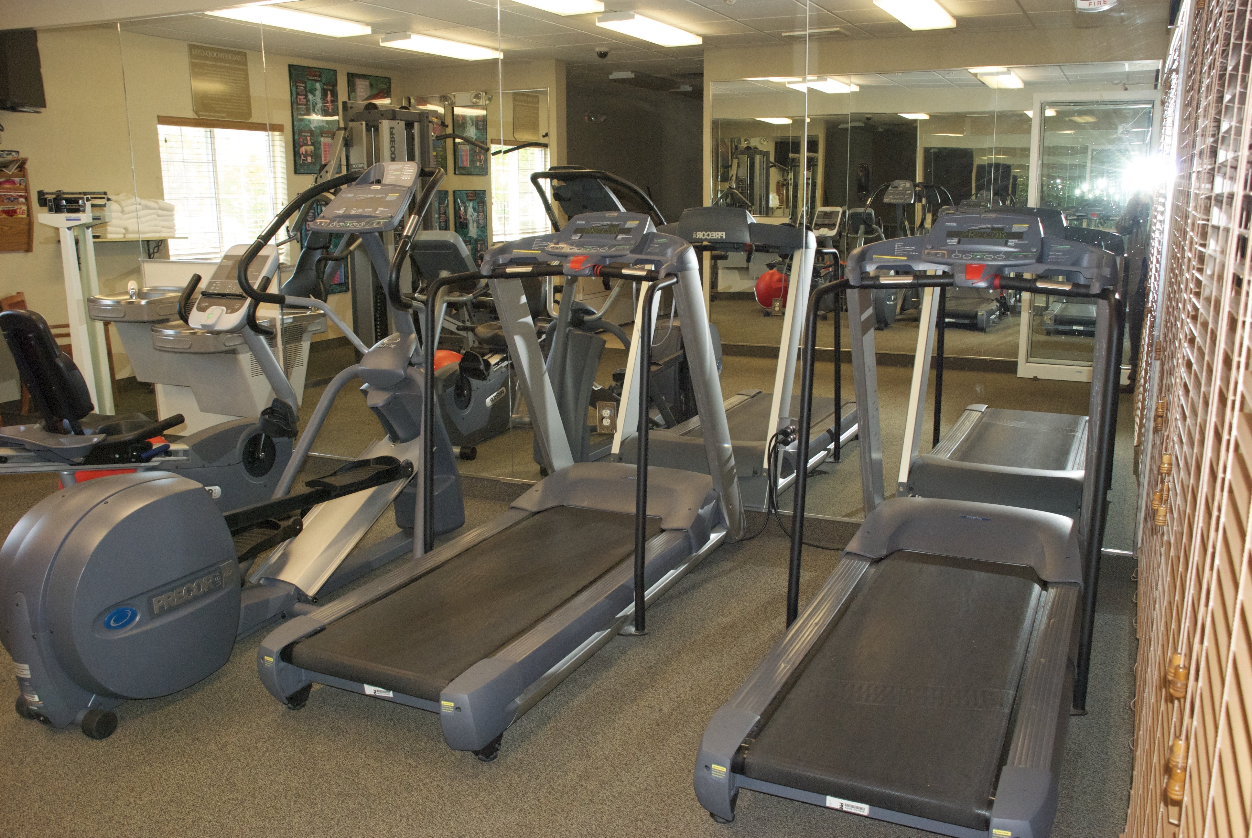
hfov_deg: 61.9
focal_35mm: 30
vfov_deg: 43.7
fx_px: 1045
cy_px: 419
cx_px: 626
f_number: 5.6
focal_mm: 20
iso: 1600
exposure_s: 1/60
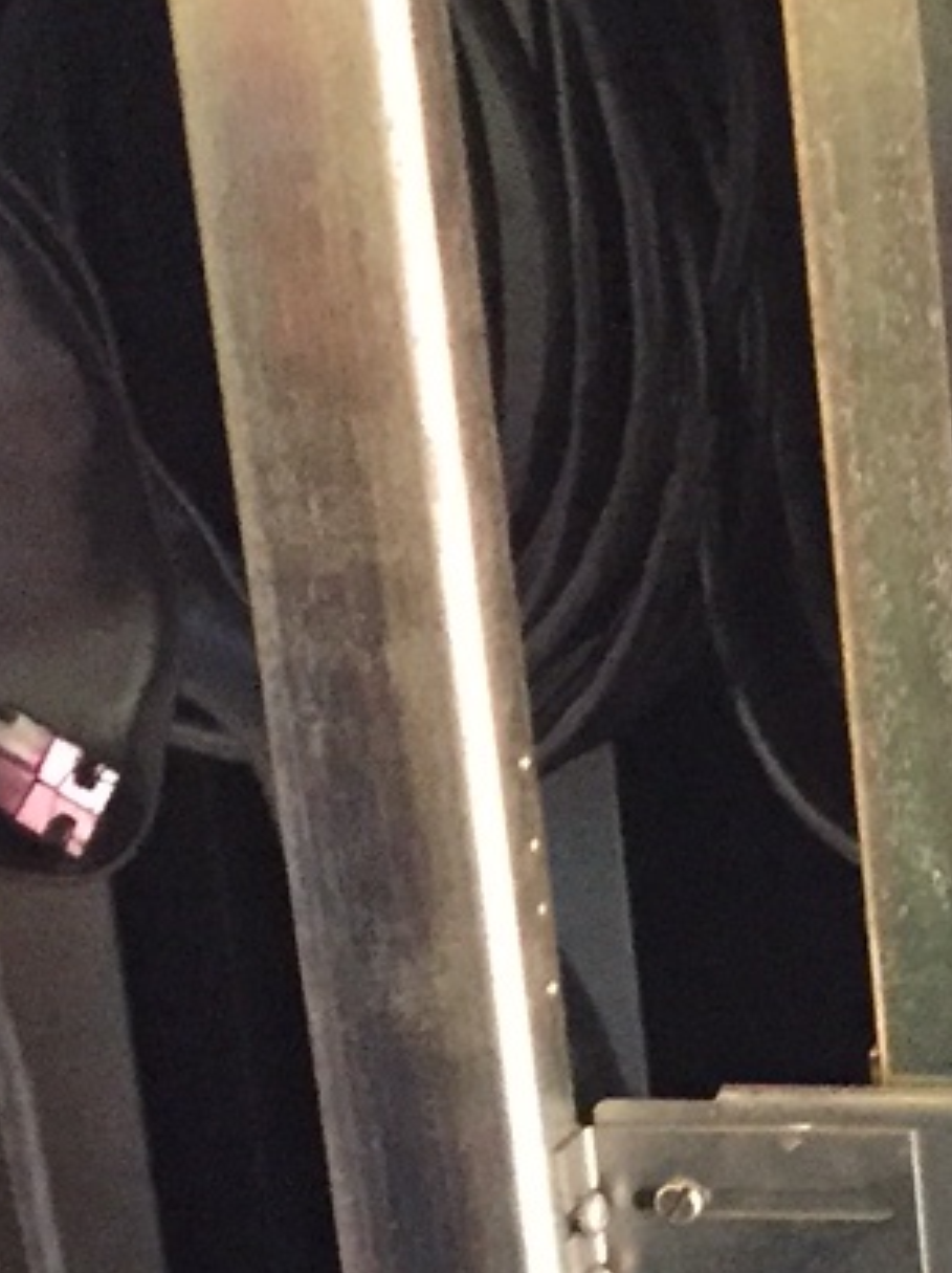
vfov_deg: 16.2
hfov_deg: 11.6
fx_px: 4297
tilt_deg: -21.5
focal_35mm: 117
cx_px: 1781
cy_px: 1499
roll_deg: +1.4
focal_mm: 4.15
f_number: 2.2
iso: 400
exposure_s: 1/15
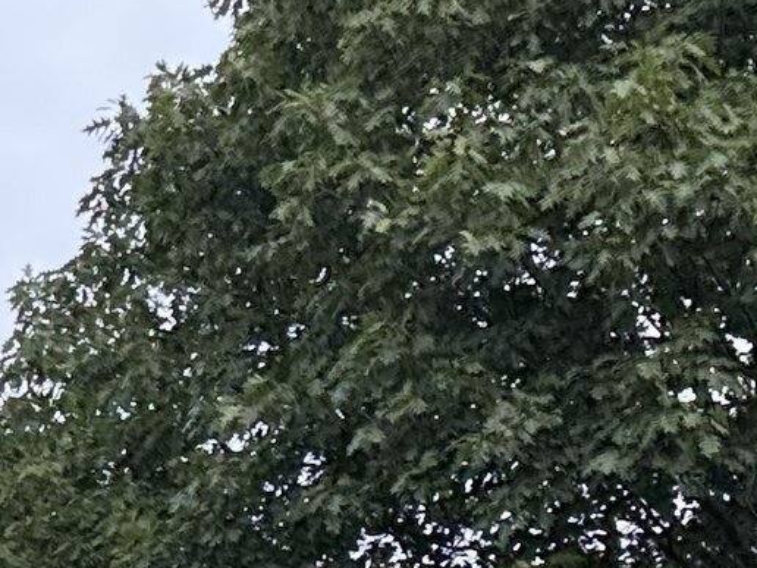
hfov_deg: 12.1
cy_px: 1449
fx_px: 3127
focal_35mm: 143
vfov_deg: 9.1
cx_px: -798
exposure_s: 1/1211
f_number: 1.78
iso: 80
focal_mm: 6.76
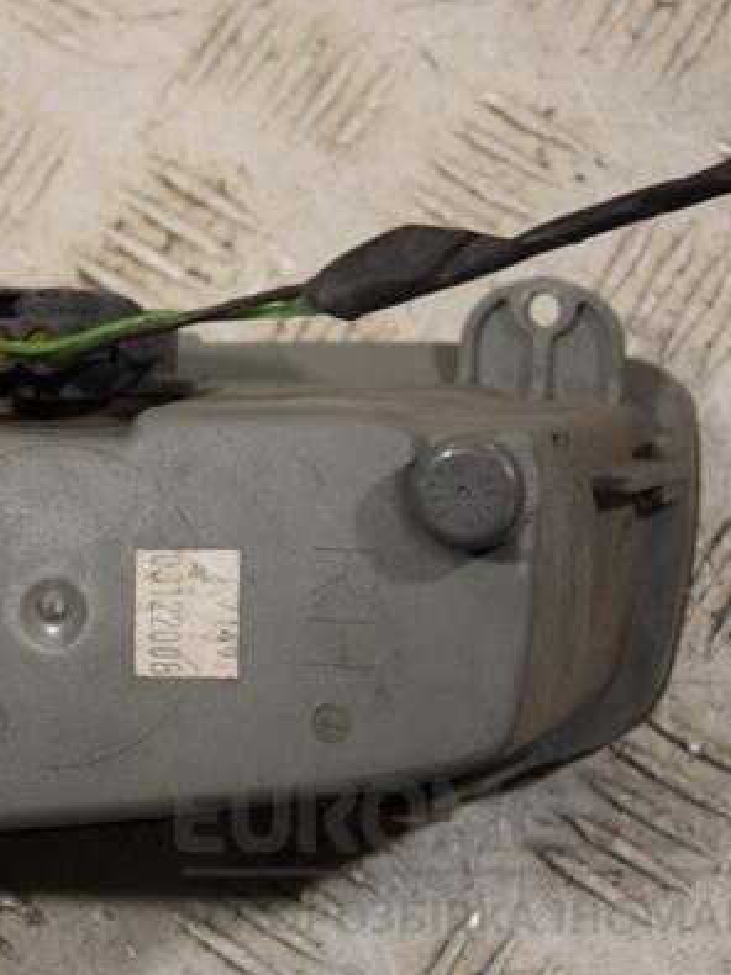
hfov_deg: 12.9
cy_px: 486
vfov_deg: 17.3
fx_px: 3212
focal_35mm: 114
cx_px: 128
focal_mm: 52
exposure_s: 1/125
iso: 400
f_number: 5.6
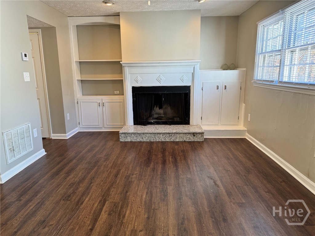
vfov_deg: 56.8
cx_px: 158
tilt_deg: -11.6
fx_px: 218
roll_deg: +0.7
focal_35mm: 24
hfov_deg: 71.6
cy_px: 118
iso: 200
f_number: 1.78
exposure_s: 1/120
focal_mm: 6.76
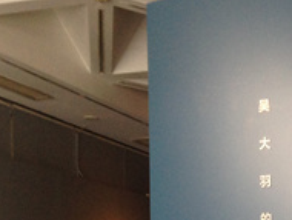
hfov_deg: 18.3
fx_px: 878
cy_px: 294
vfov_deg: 13.7
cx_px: 310
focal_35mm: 104
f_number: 2.4
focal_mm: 4.12
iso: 125
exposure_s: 1/20
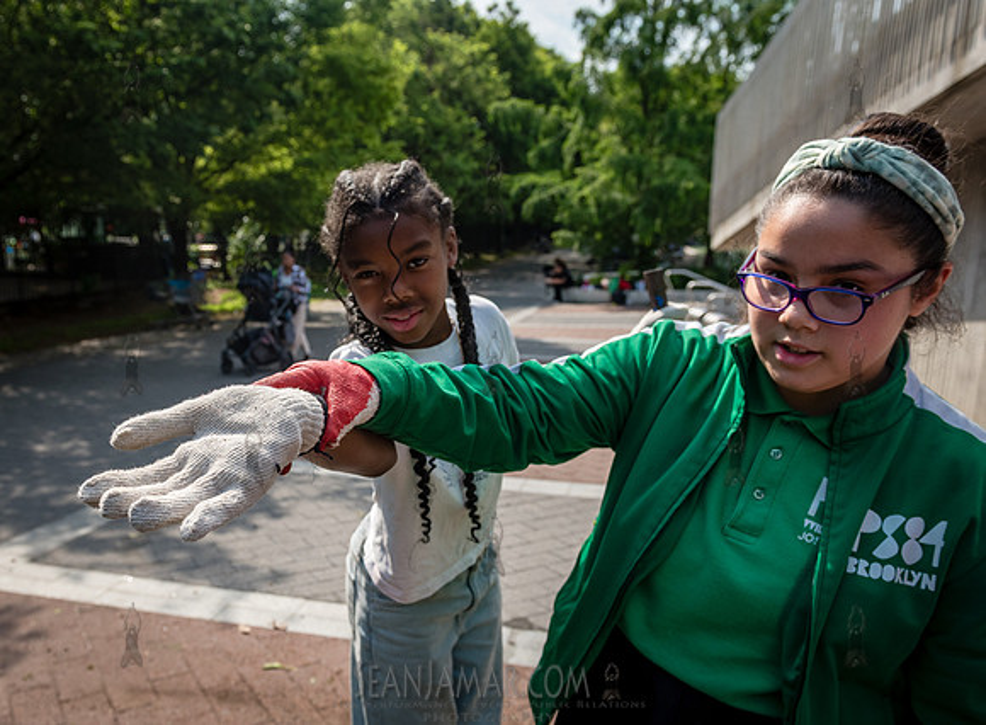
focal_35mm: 30
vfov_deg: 46.1
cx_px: 390
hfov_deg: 59.8
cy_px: 424
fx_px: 847
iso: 500
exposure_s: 1/2500
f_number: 4
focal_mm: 24
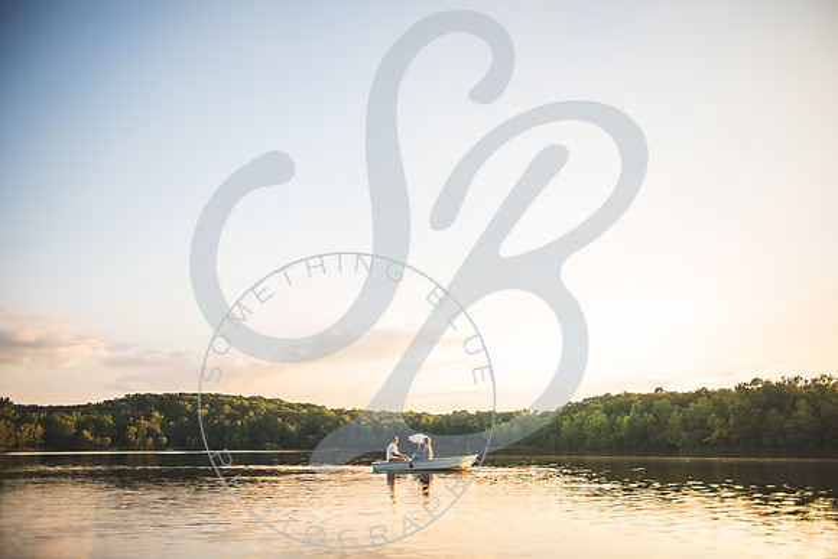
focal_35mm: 38
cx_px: 419
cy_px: 280
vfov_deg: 35.1
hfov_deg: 50.7
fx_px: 885
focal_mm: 38
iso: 100
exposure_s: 1/400
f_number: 2.8
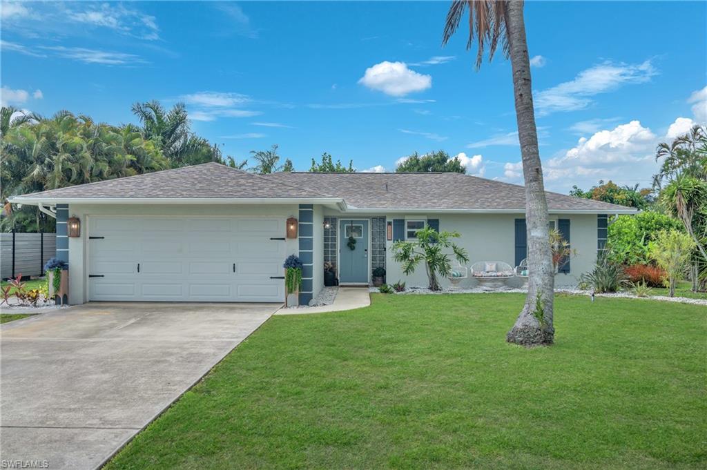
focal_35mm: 32
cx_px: 354
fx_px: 628
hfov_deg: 58.8
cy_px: 235
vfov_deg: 41.1
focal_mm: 32
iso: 100
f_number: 13
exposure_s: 1/10
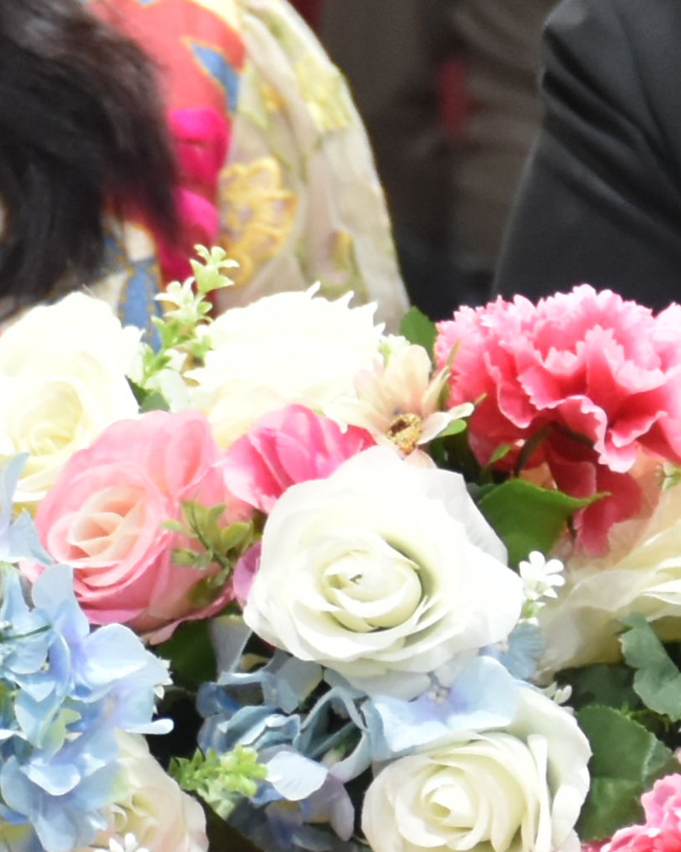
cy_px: 267
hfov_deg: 3.6
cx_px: 585
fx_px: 10959
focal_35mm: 435
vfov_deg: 4.4
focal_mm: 52
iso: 800
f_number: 4.8
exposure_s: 1/30
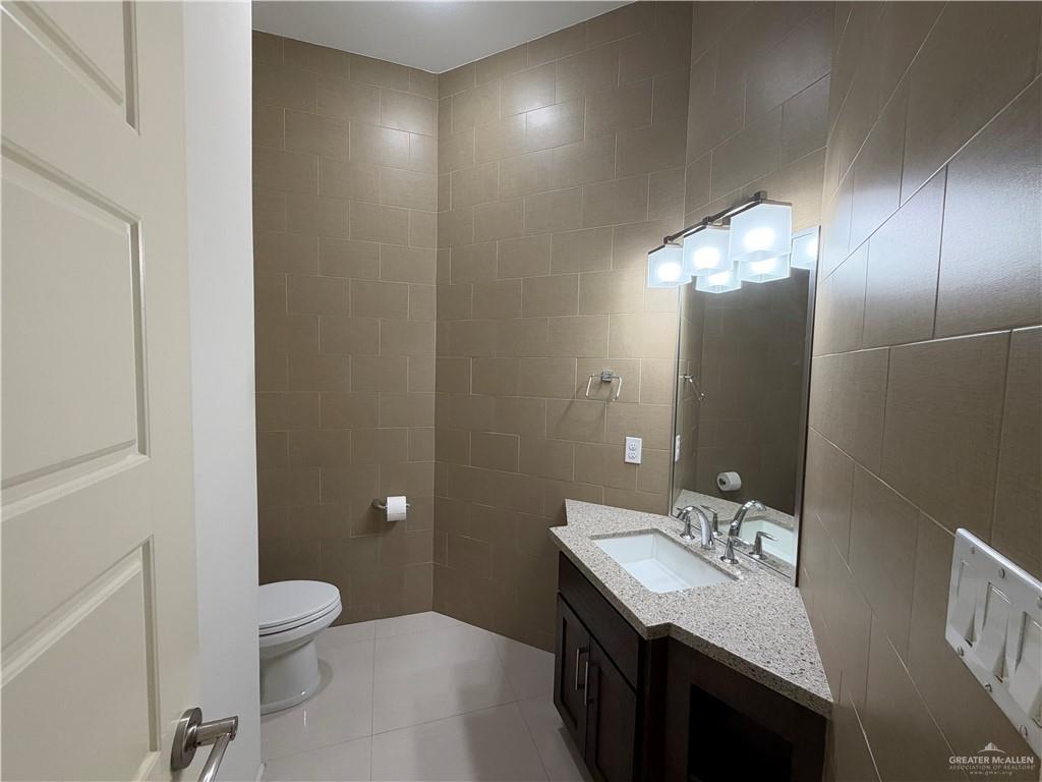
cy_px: 391
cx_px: 521
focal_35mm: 14
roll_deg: -0.7
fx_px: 421
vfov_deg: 85.7
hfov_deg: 102.1
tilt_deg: -2.2
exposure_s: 1/120
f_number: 2.2
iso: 250
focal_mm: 2.22
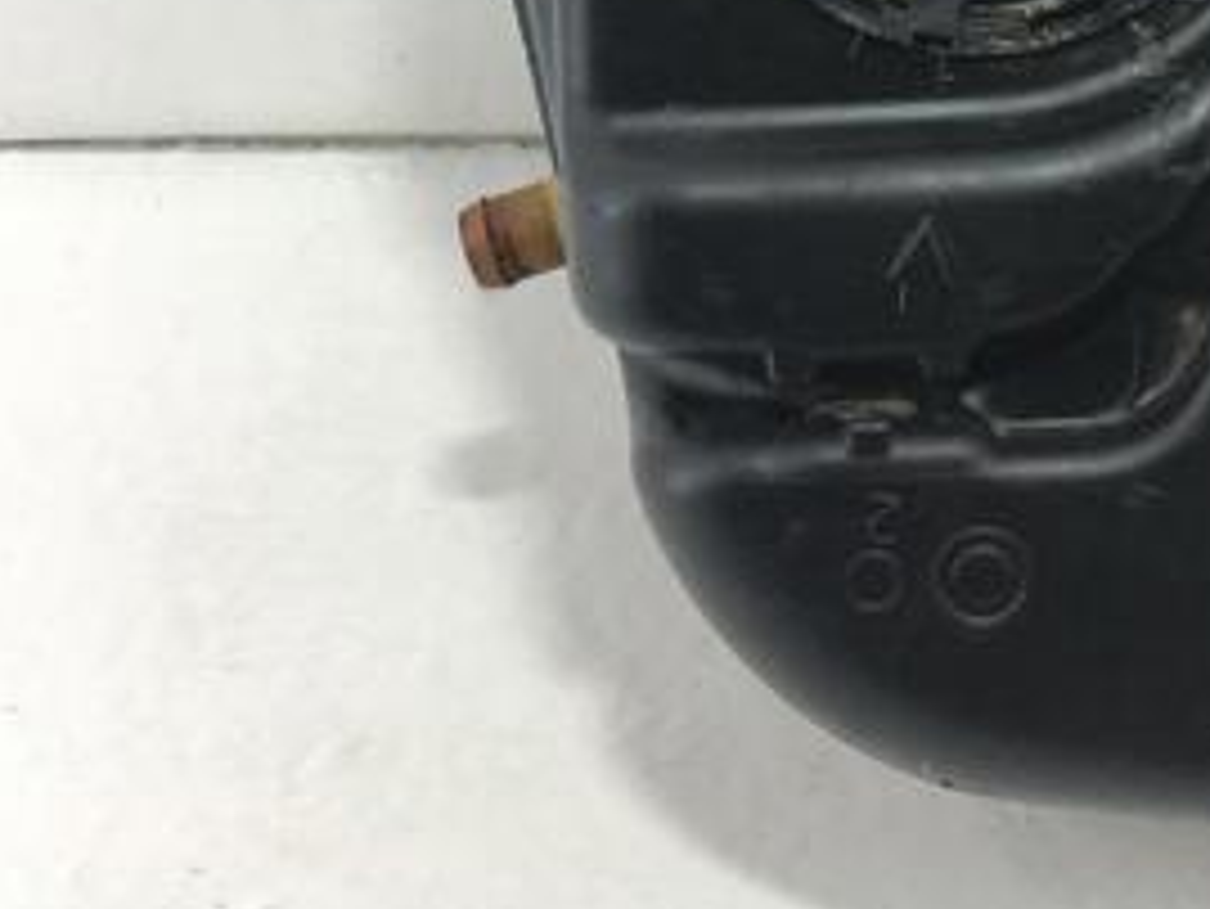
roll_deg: -0.5
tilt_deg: -28.7
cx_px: 1062
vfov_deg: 20.2
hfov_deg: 27.3
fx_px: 2413
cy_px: -140
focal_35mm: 69
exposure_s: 1/174
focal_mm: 4.15
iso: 25
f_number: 2.2
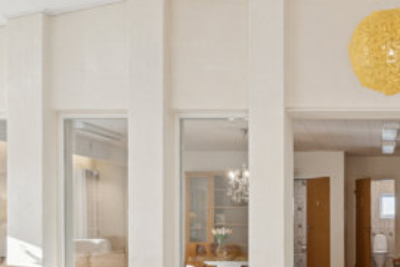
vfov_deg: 23.2
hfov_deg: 32.4
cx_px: 387
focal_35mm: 57
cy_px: 218
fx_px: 639
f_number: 8
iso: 200
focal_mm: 13
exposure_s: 1/20
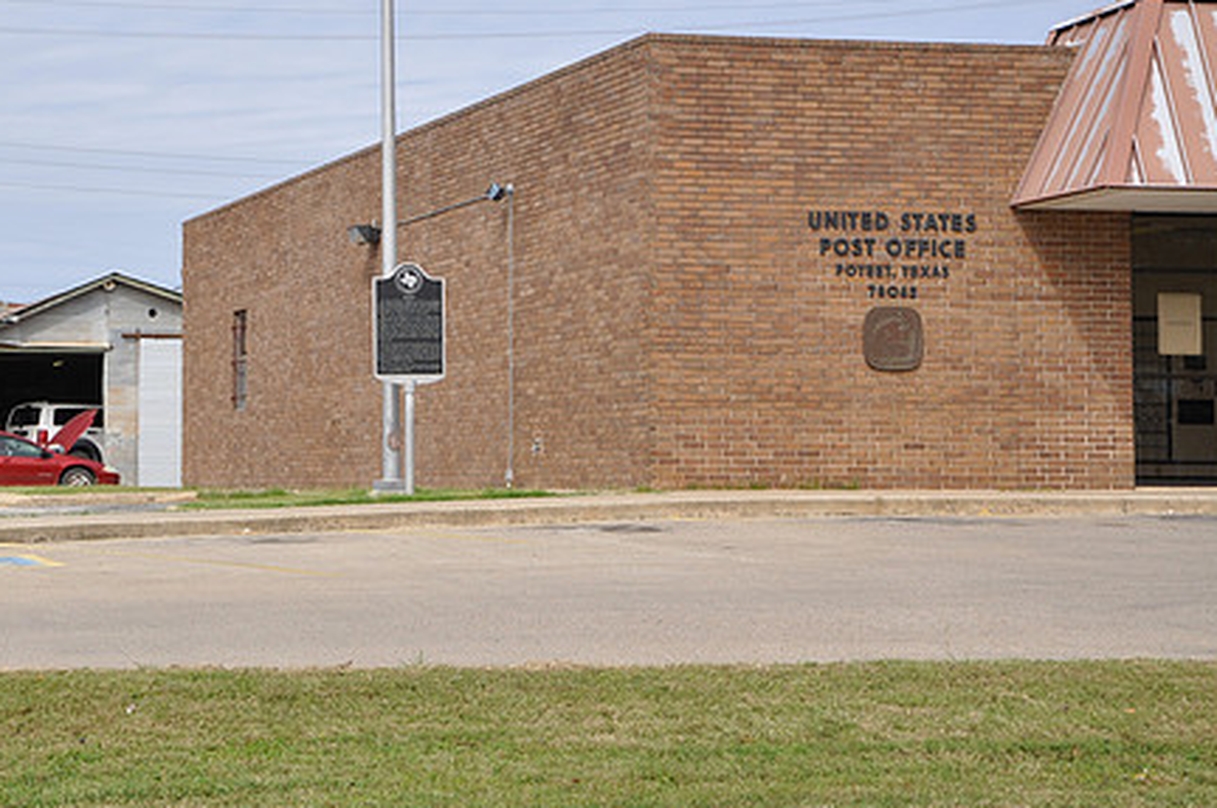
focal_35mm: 91
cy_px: 356
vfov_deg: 15.0
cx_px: 420
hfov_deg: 22.4
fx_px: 3062
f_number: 9
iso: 200
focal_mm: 45
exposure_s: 1/320
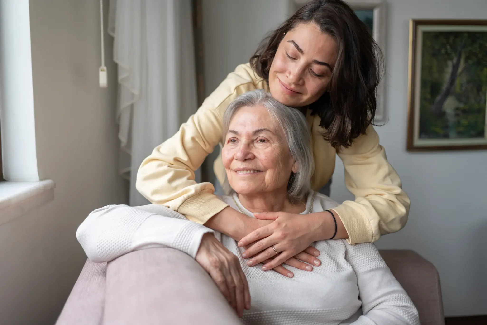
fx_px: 473
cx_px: 244
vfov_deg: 37.9
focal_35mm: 35
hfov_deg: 54.4
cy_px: 162
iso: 80
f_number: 1.8
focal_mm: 35
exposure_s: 1/60
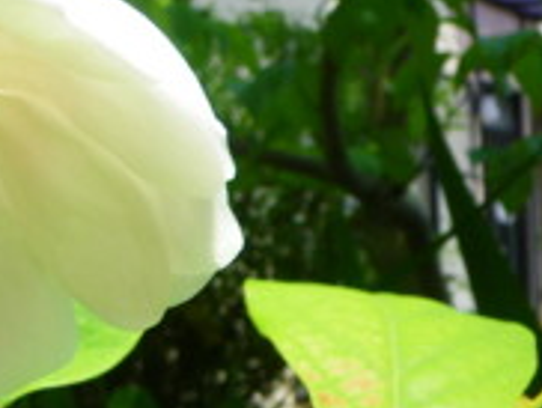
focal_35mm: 84
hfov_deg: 21.5
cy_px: 301
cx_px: -113
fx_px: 1317
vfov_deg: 17.5
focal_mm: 6.1
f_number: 4.6
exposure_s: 1/125
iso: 50
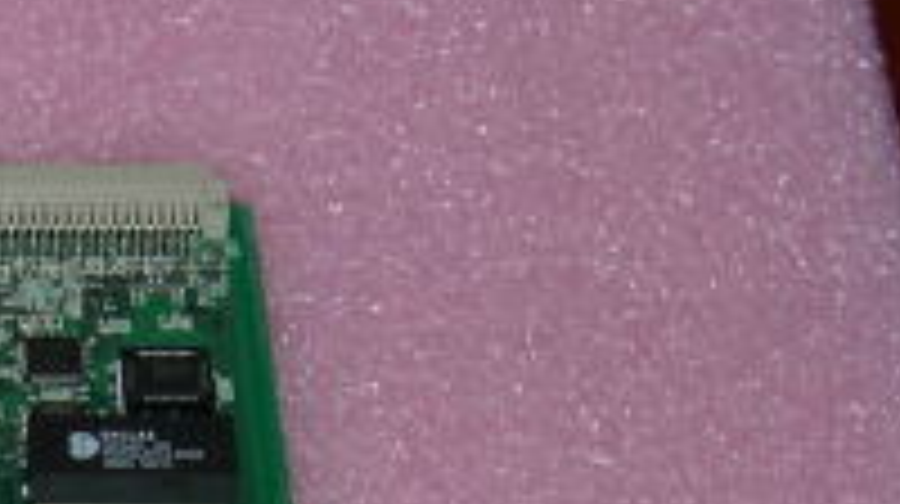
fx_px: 3743
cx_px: -403
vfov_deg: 7.6
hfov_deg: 13.0
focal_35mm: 157
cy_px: 738
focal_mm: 8
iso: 100
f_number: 2.8
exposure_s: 1/60
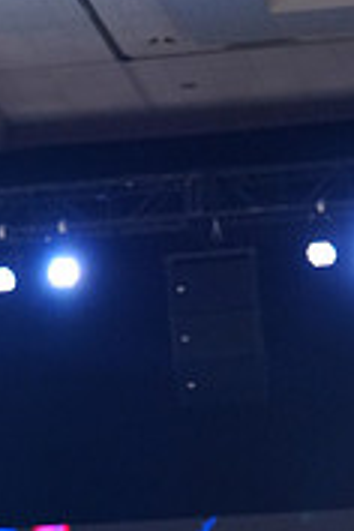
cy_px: 804
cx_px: -116
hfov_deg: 6.0
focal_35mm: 229
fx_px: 3377
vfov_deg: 8.8
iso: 2000
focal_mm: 70
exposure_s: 1/500
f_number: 2.8
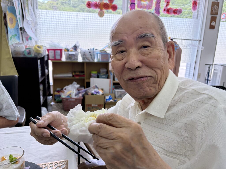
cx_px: 113
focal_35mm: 26
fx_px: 170
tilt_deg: -13.6
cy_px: 84
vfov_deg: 53.1
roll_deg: -1.4
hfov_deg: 67.3
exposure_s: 1/222
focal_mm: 5.96
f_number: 1.6
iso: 125
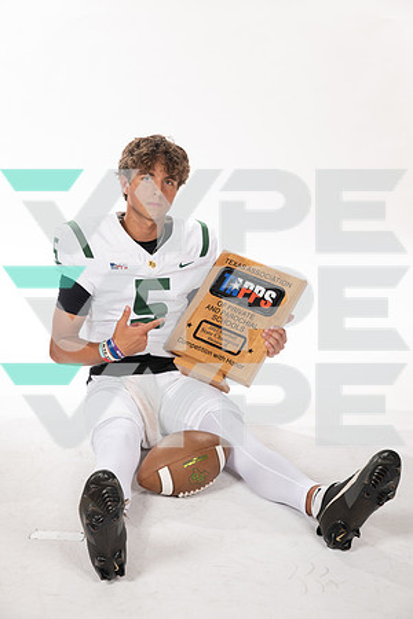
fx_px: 1118
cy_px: 310
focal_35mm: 65
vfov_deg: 31.0
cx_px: 206
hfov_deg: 20.9
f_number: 8
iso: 640
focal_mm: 65
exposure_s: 1/400
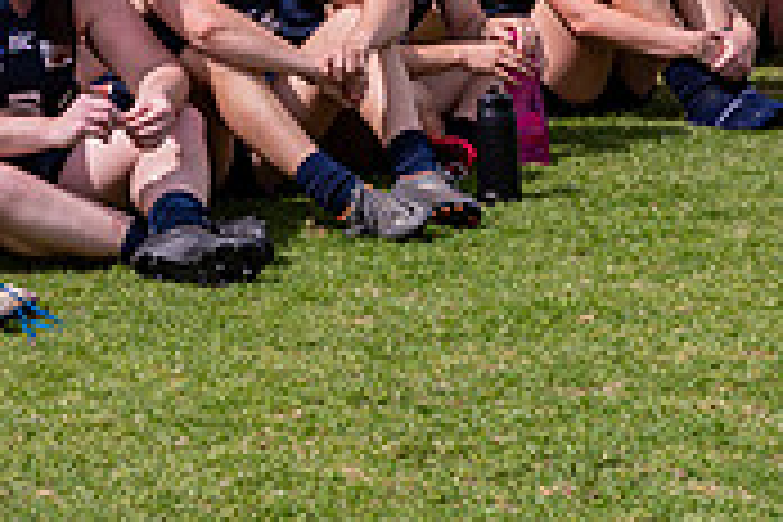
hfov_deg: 11.2
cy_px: -115
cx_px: 274
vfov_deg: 7.4
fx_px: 4002
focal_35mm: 184
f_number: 8
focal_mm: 34
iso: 200
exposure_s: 1/500
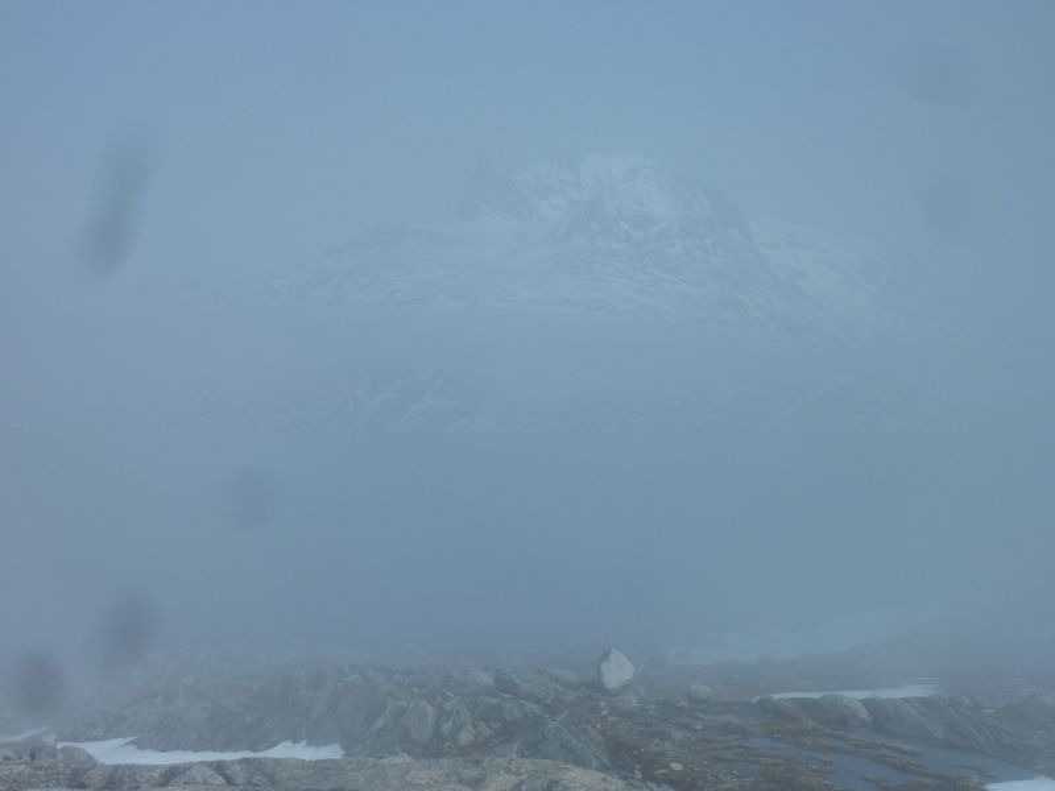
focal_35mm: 90
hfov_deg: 21.8
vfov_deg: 16.4
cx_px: 528
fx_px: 2743
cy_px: 396
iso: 80
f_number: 5.6
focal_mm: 14.7
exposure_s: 1/1000
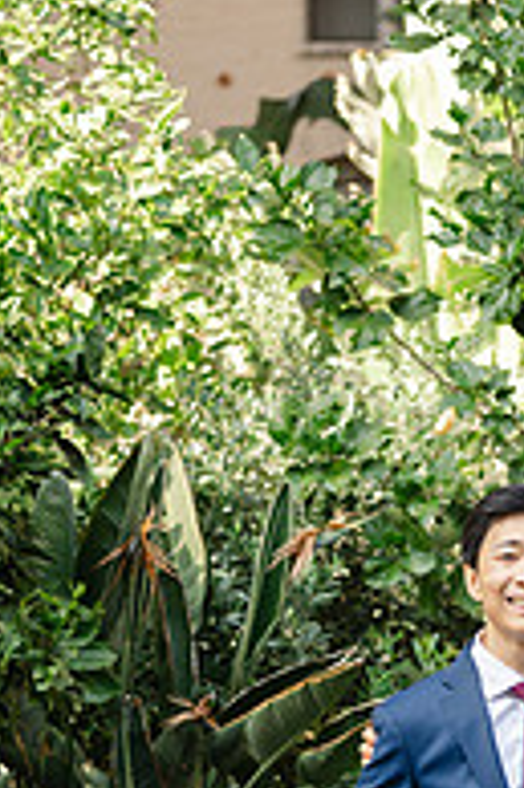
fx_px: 2537
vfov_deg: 17.2
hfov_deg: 11.6
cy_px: 800
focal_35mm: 116
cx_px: 597
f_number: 2
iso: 80
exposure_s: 1/320
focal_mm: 50
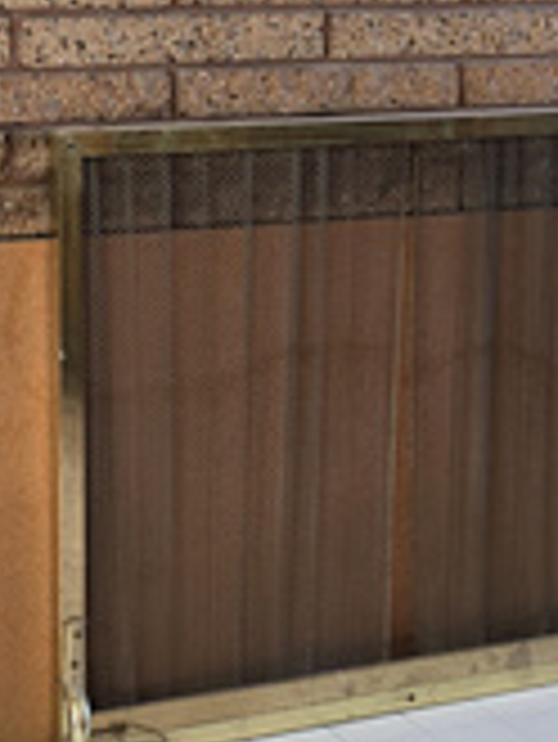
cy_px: 252
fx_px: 2297
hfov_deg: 13.8
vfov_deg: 18.3
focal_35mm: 107
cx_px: 436
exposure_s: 1/58.1
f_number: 1.4
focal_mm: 6.5
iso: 80
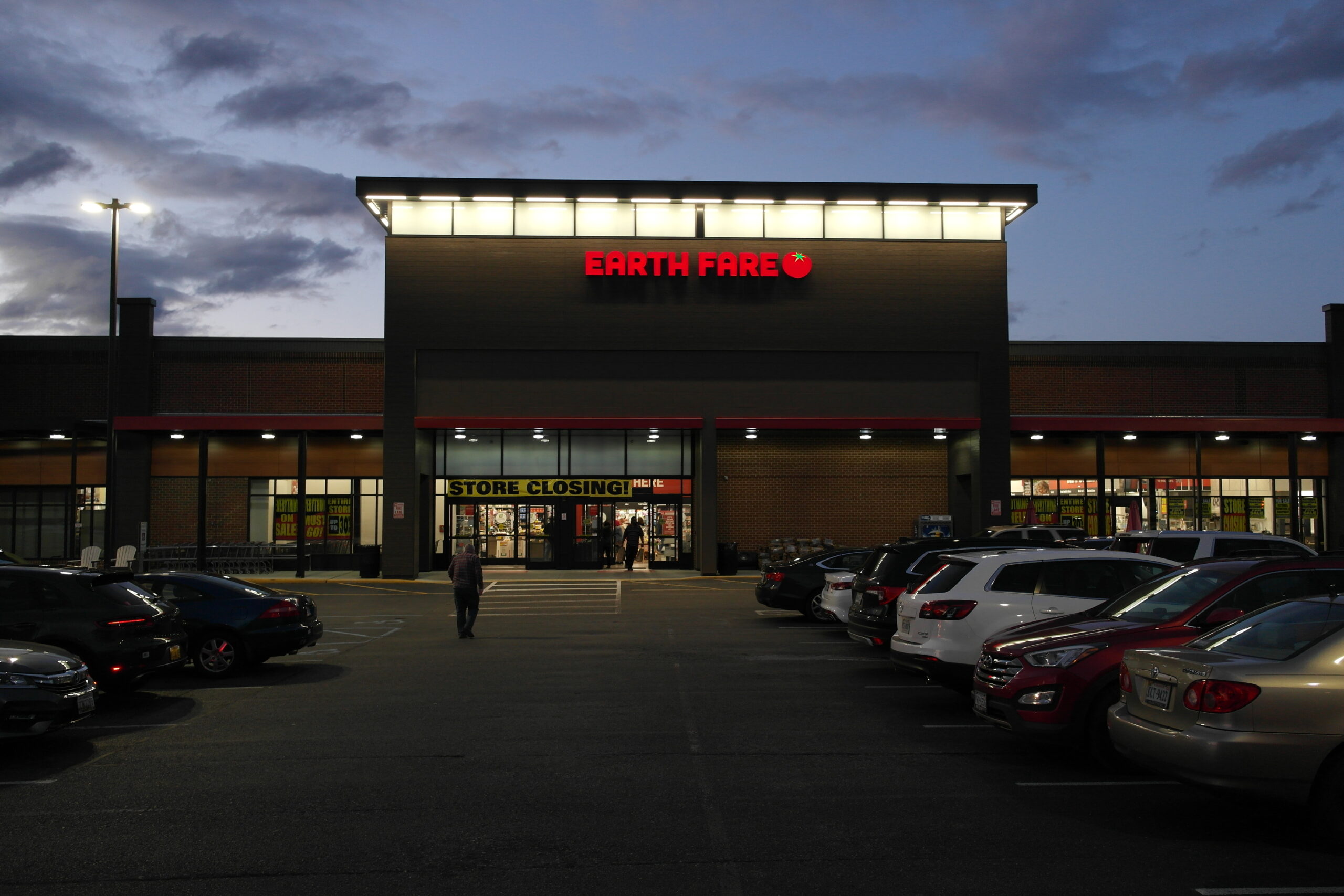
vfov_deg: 43.6
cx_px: 672
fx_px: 1120
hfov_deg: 61.9
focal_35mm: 30
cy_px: 448
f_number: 3.5
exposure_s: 1/50
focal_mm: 20
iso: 400
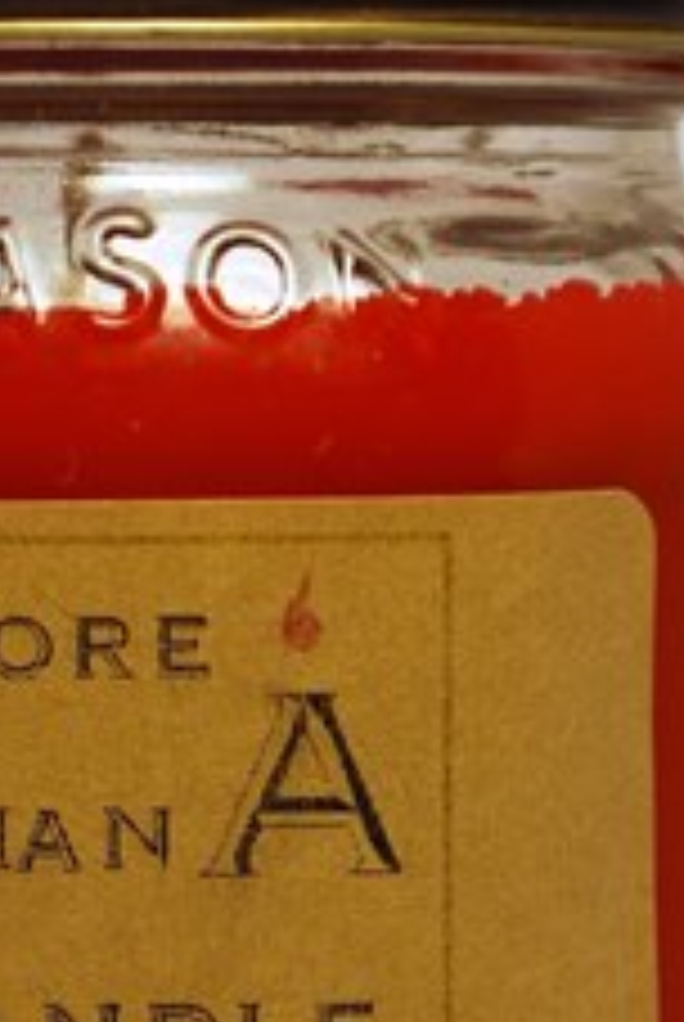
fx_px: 6603
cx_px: 205
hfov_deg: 5.9
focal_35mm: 232
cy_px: 806
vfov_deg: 8.8
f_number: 5.6
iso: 200
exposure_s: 1/125
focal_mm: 55
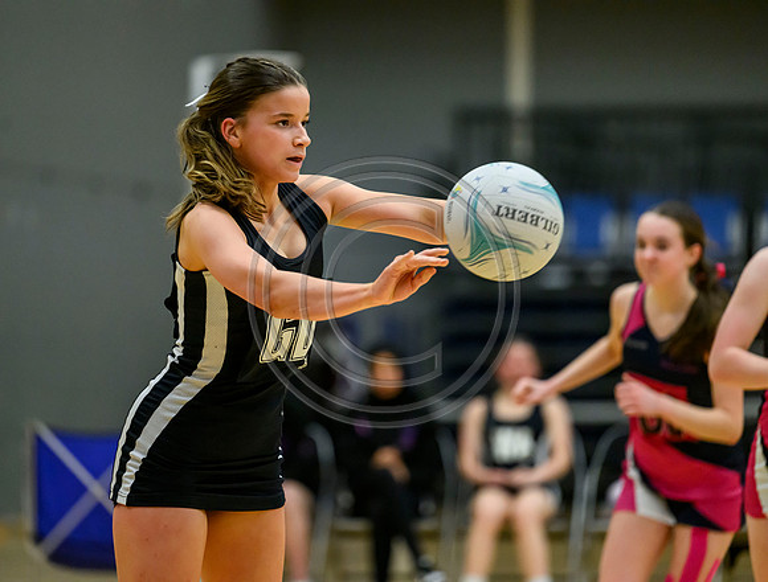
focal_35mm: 218
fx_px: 4855
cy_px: 291
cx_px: 331
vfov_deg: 6.9
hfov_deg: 9.0
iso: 6400
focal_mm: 200
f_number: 3.2
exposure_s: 1/1250
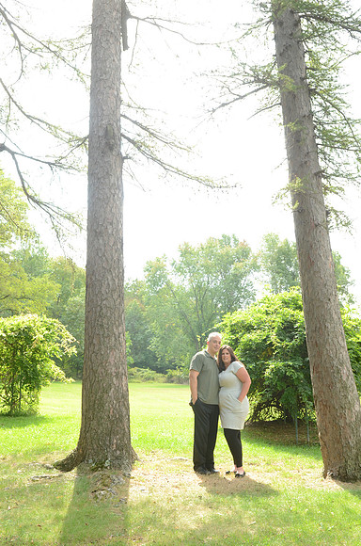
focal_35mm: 33
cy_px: 273
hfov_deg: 39.8
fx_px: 499
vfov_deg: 57.3
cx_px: 180
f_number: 5.6
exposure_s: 1/250
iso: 500
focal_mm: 22
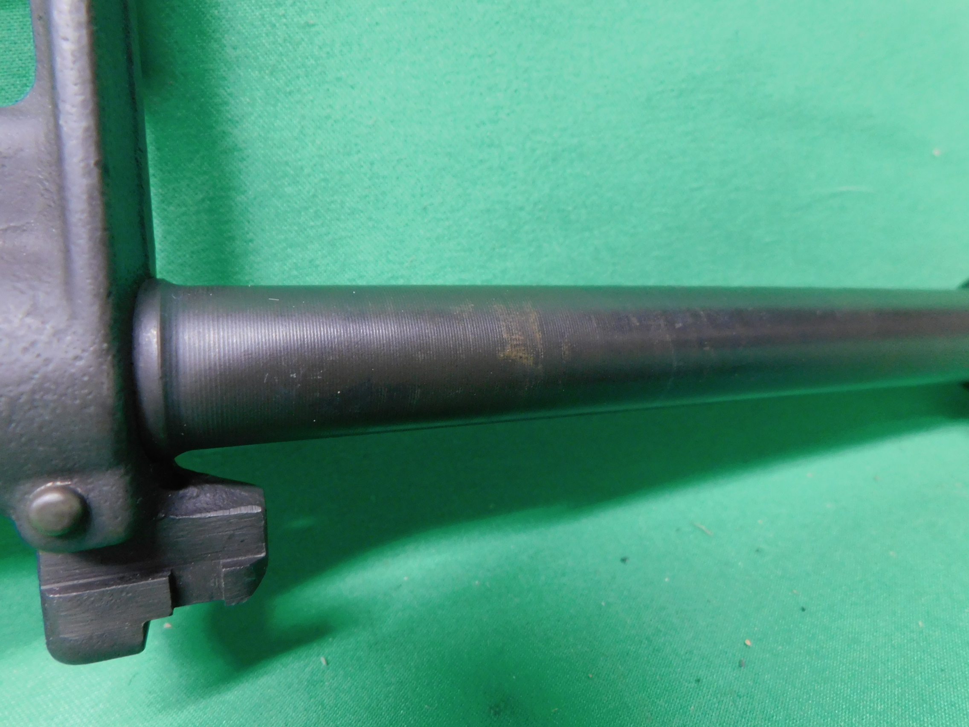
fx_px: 644
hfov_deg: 73.9
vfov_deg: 58.9
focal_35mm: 23
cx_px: 484
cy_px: 364
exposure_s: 1/30
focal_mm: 4
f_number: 3
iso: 400
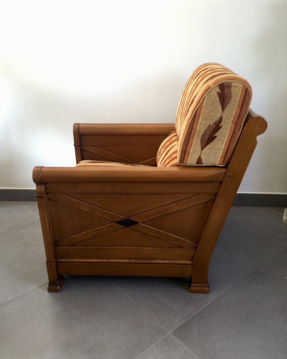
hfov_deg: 44.5
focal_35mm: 33
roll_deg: +1.8
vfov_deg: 54.2
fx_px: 350
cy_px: 178
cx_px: 141
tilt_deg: -23.0
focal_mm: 3.3
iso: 100
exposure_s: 1/33
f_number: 2.4
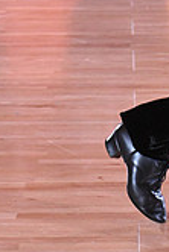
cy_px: -178
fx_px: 1714
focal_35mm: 244
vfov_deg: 8.2
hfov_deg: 5.6
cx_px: 252
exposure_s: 1/400
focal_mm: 70
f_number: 5.6
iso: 6400
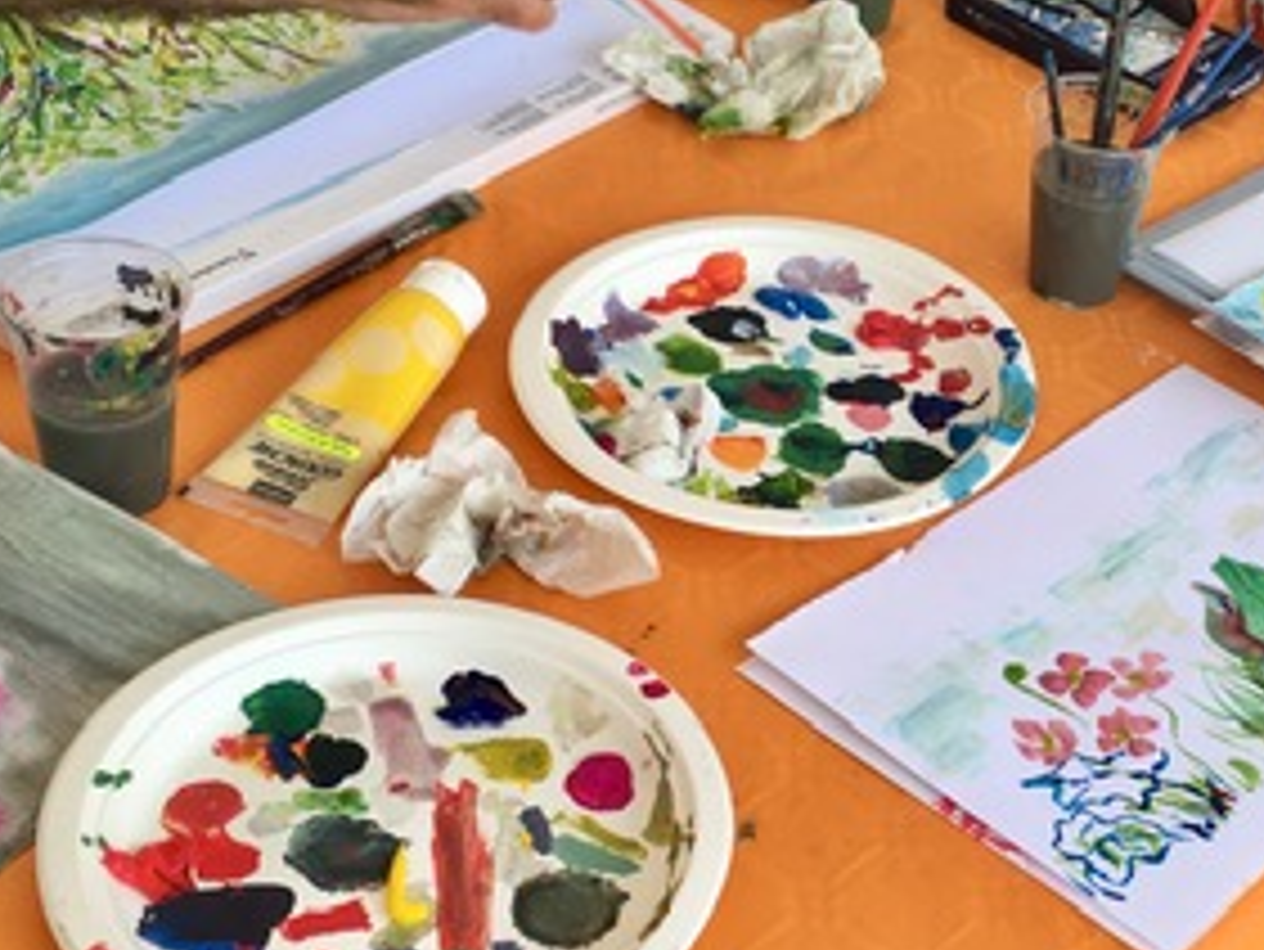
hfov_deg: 28.6
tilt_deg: -38.4
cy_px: 545
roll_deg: -10.6
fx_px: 2411
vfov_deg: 22.3
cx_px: 1044
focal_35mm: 66
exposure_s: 1/120
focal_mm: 4.15
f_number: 2.2
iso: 25
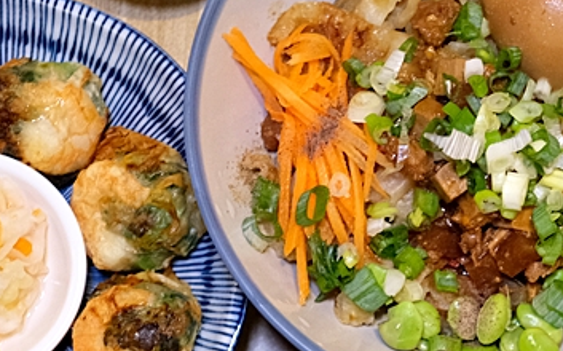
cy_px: 381
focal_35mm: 91
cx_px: 450
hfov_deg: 22.5
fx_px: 1395
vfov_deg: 14.0
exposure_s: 1/85
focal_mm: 23
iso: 2500
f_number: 3.6
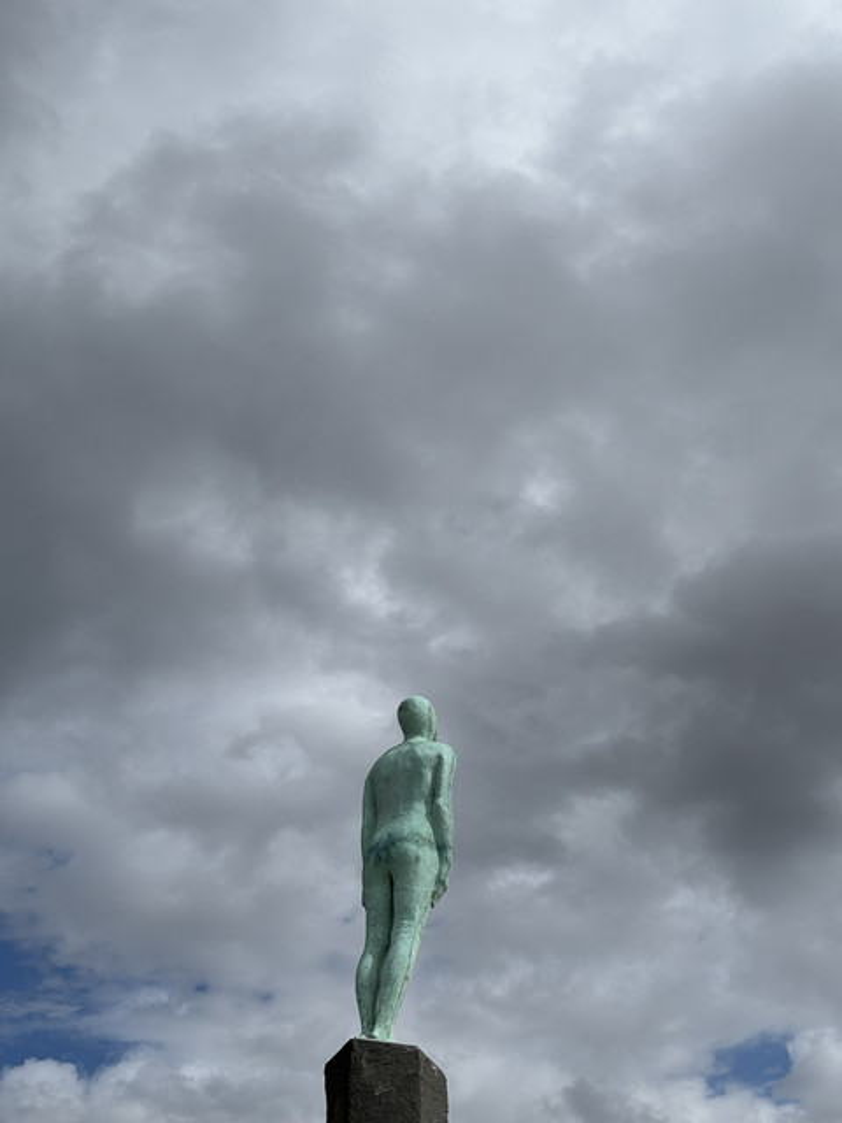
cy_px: 562
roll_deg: -0.5
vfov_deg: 36.8
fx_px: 1686
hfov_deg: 28.0
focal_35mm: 52
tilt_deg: +34.0
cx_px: 421
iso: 32
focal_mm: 5.96
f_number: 1.6
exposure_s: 1/7692
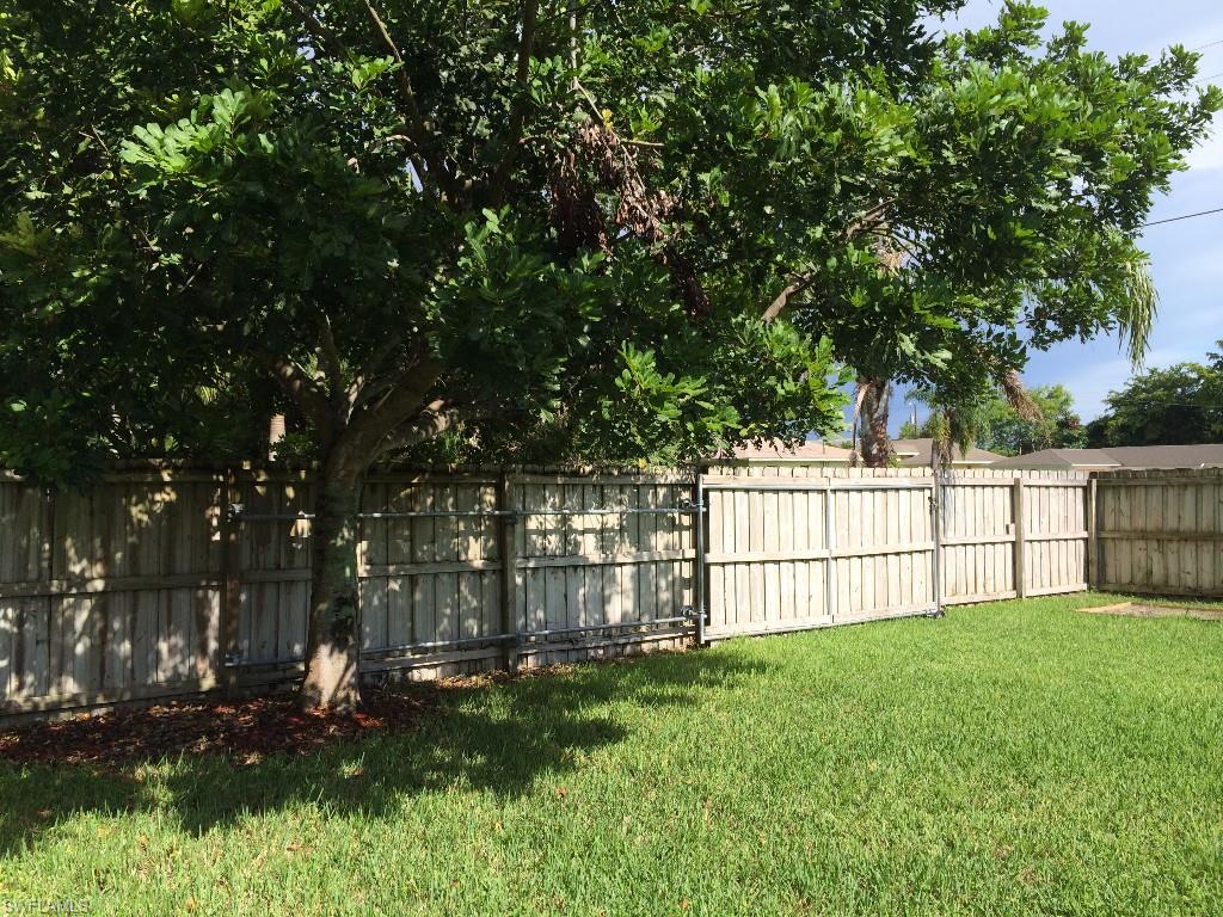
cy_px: 458
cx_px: 612
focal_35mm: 30
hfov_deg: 60.0
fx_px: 1060
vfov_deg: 46.8
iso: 32
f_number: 2.2
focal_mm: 4.12
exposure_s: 1/1520
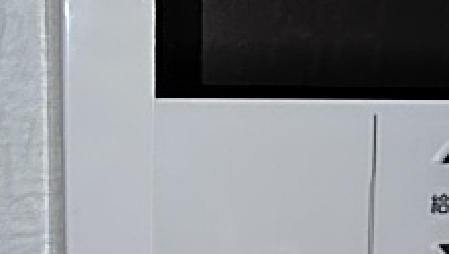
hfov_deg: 23.9
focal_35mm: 85
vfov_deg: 14.2
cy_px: 197
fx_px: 1013
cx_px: 447
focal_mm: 3.46
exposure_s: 1/125
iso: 163
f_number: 2.2
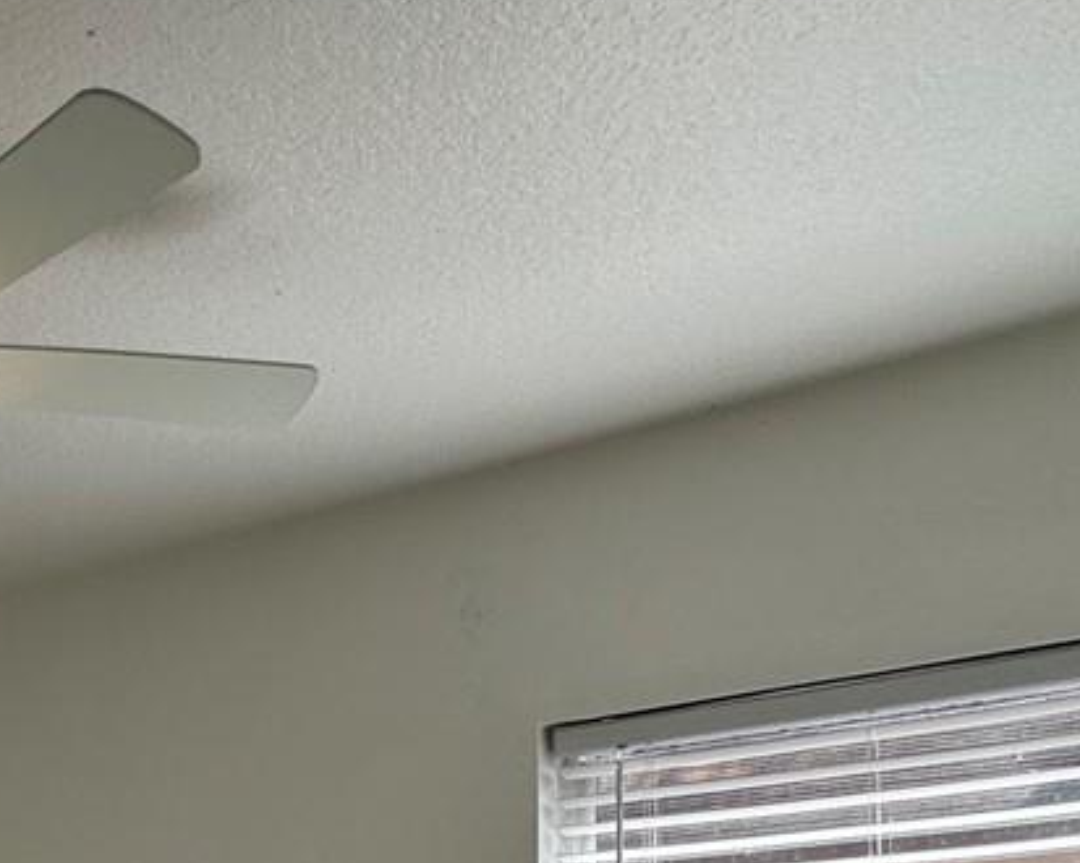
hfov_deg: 31.7
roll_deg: +2.2
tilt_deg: -6.0
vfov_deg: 23.7
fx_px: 1693
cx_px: -84
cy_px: 1237
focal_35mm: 53
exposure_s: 1/565
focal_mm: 2.22
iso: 40
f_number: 2.2
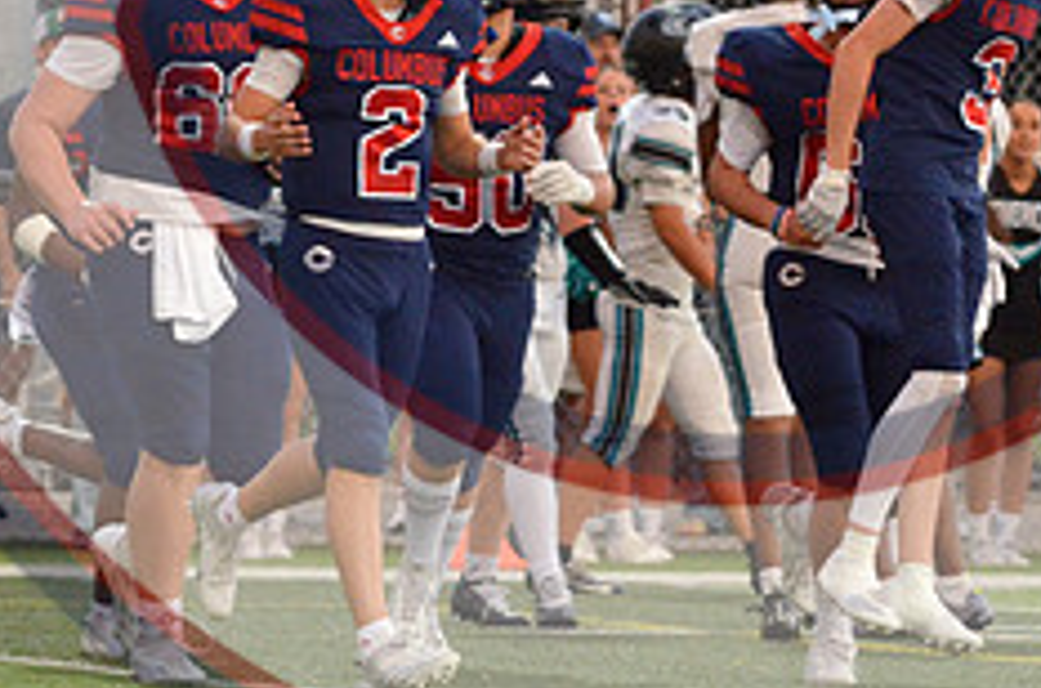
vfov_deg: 2.2
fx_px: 18283
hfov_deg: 3.3
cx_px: 719
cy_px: 22
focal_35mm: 634
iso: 2200
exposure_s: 1/500
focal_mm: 170
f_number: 5
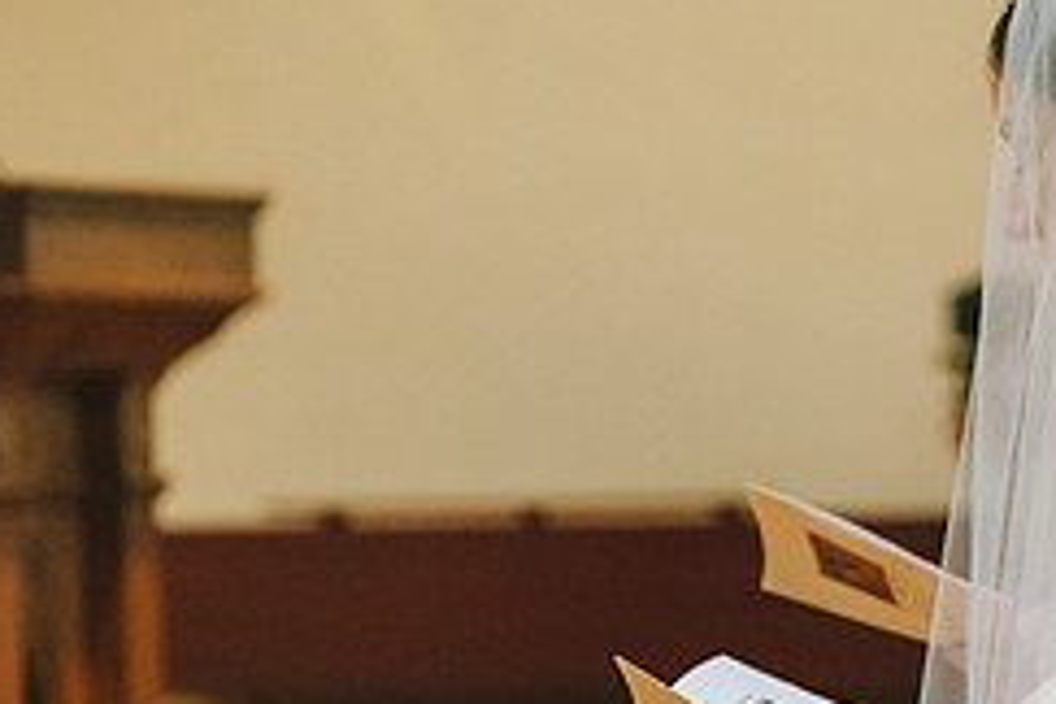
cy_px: 406
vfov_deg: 5.5
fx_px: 7362
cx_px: 891
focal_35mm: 251
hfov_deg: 8.2
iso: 4000
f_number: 2.8
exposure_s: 1/400
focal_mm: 105
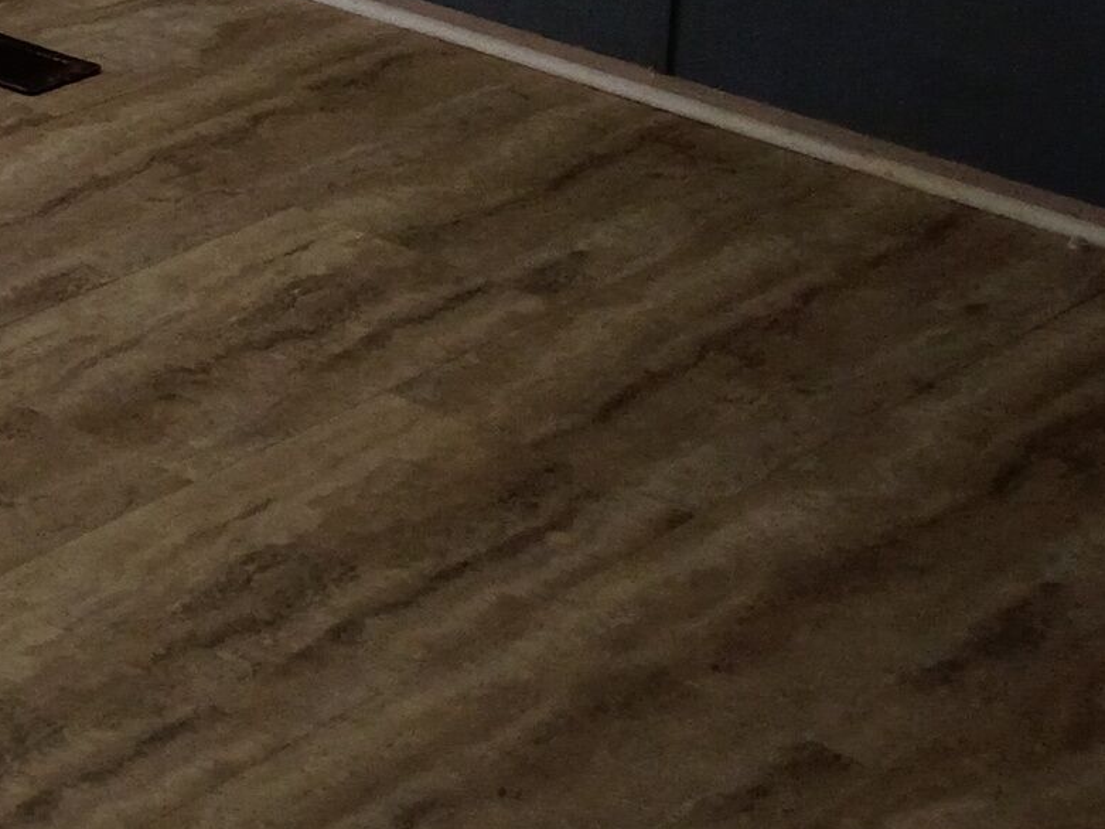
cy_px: -696
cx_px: -915
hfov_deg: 14.9
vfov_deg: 11.9
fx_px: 3640
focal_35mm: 114
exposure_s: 1/60
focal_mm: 4.27
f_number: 1.8
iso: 203
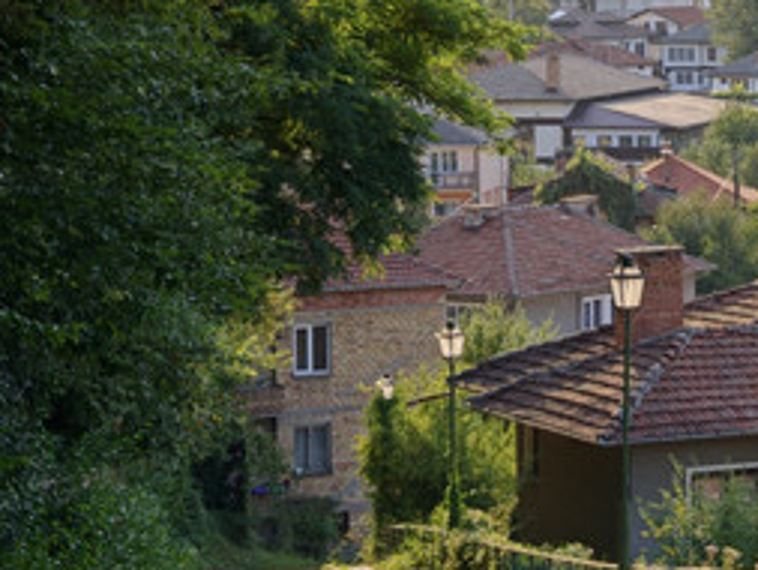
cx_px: 827
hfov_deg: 11.0
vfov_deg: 8.4
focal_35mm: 177
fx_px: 3878
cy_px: 54
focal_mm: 20.1
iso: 50
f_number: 2.2
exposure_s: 1/186
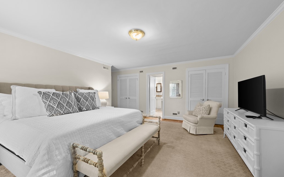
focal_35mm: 14
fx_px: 108
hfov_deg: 105.3
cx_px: 145
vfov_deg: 78.5
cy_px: 95
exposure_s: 1/15
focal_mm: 13
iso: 2000
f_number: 6.3
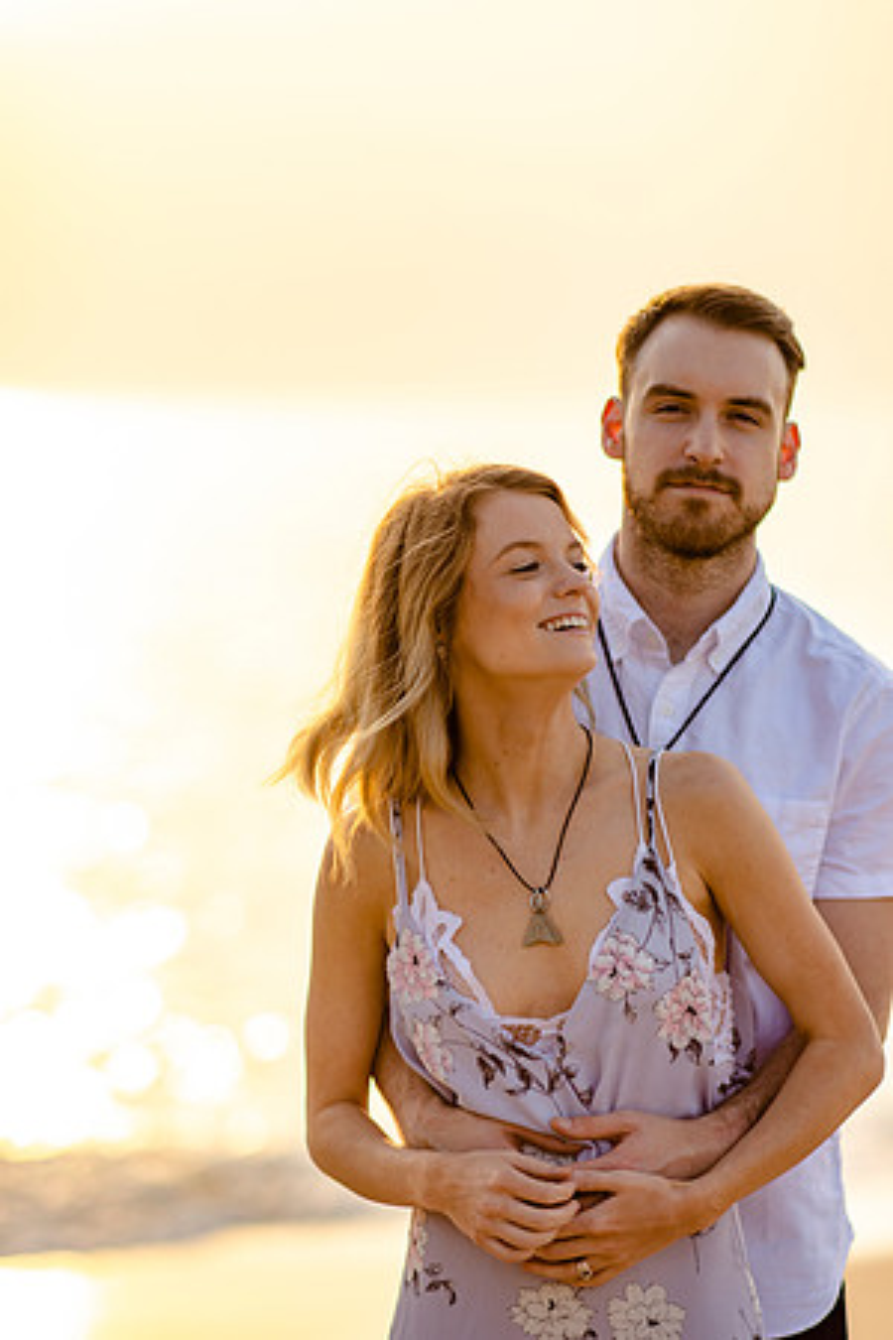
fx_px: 4744
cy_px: 670
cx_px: 446
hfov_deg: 10.8
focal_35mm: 128
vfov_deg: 16.1
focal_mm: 85
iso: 125
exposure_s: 1/2000
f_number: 1.8
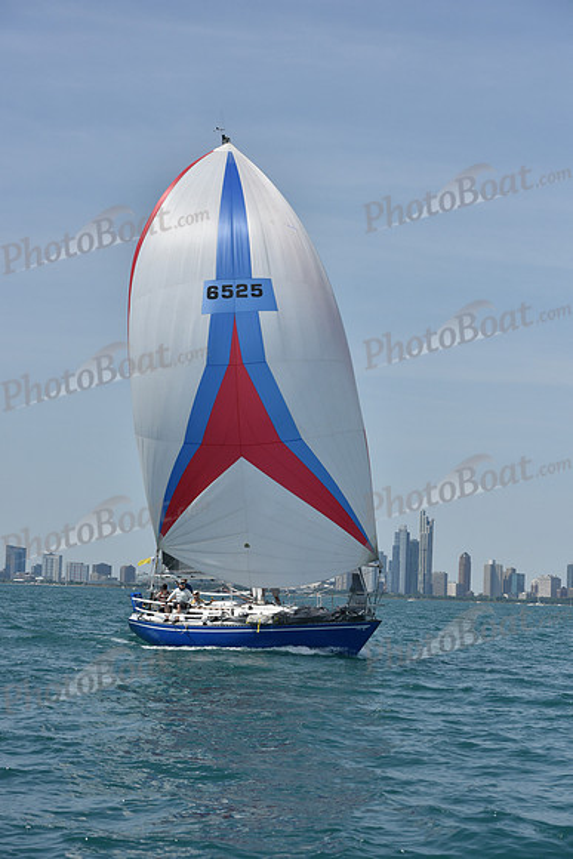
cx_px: 286
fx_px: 1670
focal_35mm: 70
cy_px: 430
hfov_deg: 19.5
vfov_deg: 28.8
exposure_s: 1/1600
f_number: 8
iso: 250
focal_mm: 70
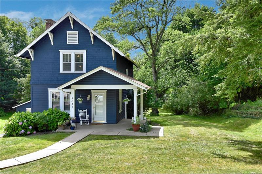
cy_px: 87
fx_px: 262
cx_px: 131
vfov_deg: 36.9
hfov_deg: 53.1
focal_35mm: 36
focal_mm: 24
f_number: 9
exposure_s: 1/100
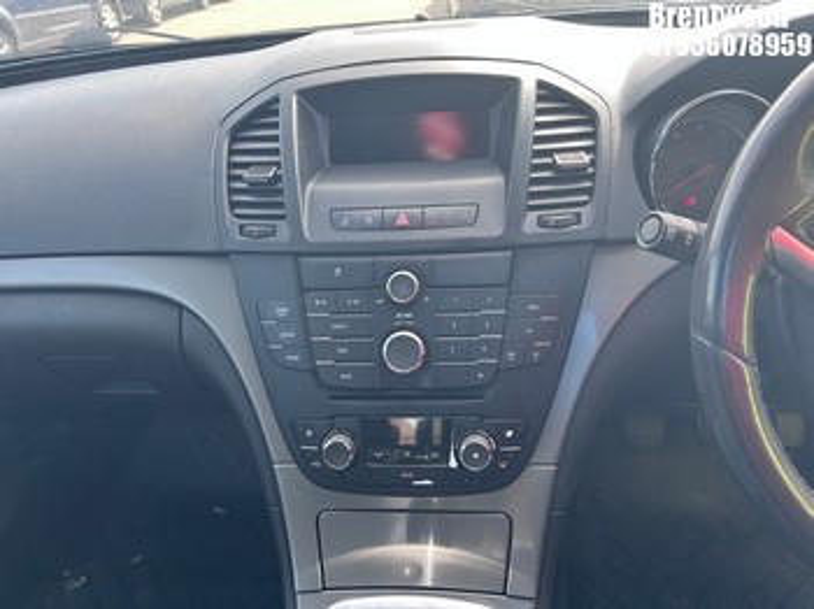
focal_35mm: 26
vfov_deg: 53.0
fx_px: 611
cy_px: 304
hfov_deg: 67.3
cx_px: 407
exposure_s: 1/174
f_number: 1.5
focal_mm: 5.7
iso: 40
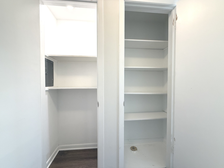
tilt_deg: -1.1
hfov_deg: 102.1
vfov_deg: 85.7
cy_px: 84
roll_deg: -0.2
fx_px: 91
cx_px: 112
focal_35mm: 14
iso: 250
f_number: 2.2
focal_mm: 2.22
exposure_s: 1/120
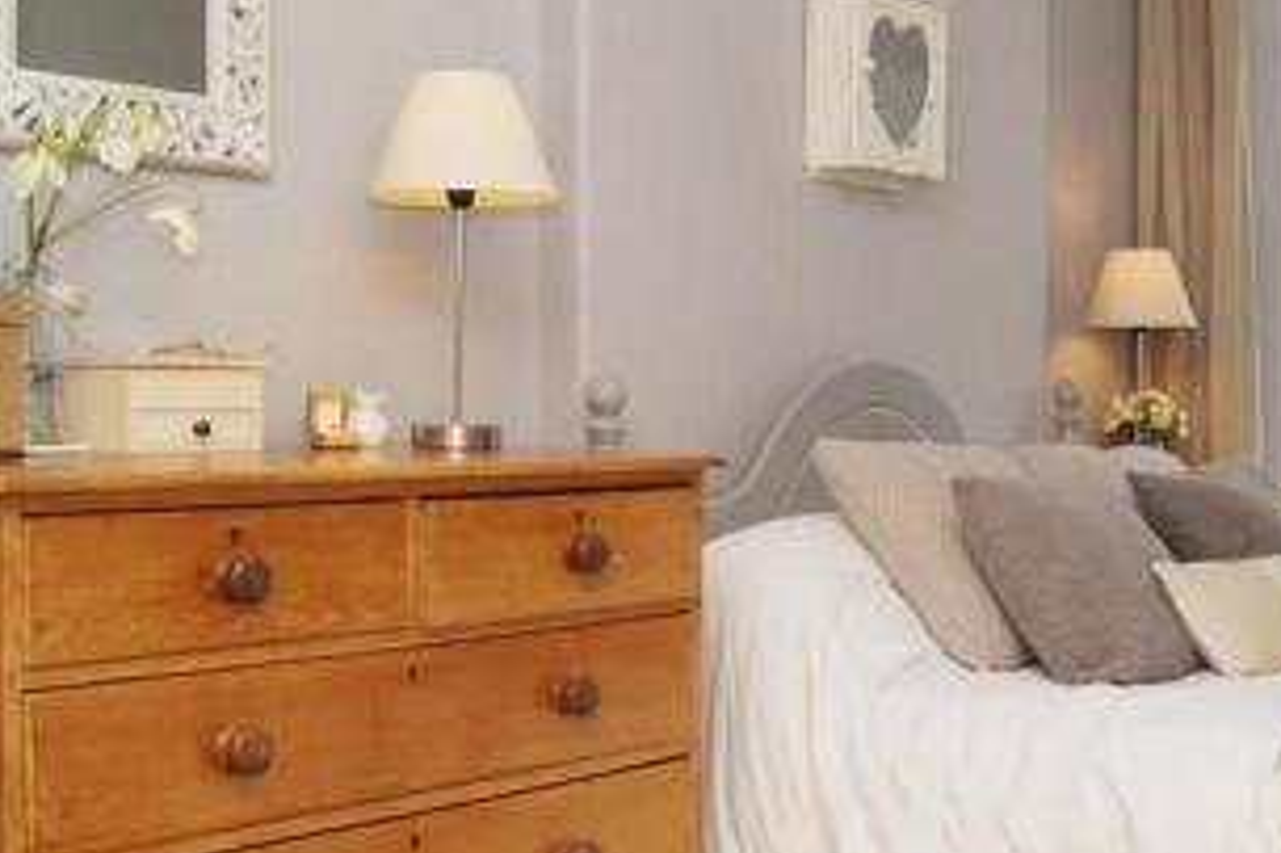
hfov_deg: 32.6
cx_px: 1172
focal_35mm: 58
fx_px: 2063
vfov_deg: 23.3
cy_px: 494
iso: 400
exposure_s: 1/160
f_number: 8
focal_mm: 18
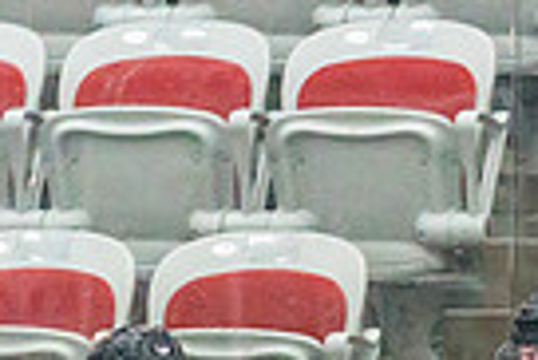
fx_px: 15603
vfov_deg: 1.3
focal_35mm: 1043
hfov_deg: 2.0
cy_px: 762
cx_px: 742
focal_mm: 200
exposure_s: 1/1250
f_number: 2.8
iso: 3200
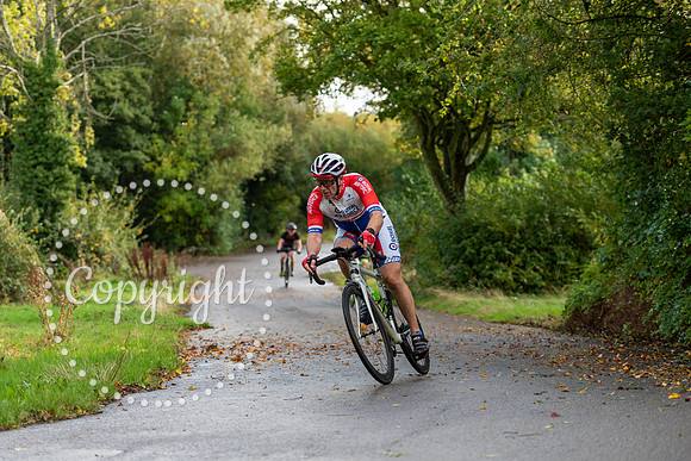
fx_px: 1651
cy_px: 230
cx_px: 346
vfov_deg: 15.9
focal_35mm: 86
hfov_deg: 23.6
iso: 200
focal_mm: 86
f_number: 3.2
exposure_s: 1/400
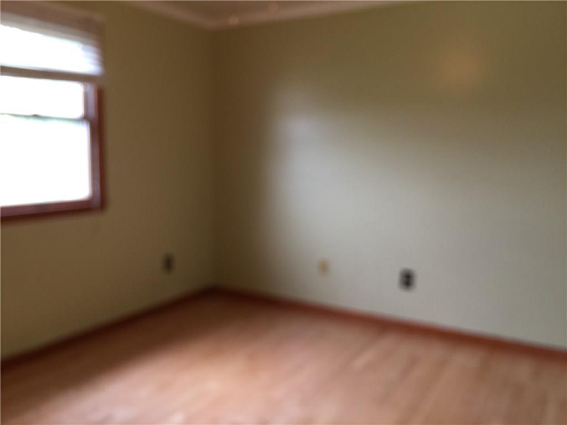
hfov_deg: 61.7
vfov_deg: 48.2
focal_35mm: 29
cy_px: 212
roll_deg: -1.2
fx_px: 475
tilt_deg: -6.4
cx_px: 284
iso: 50
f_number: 2.2
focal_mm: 4.15
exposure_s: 1/15
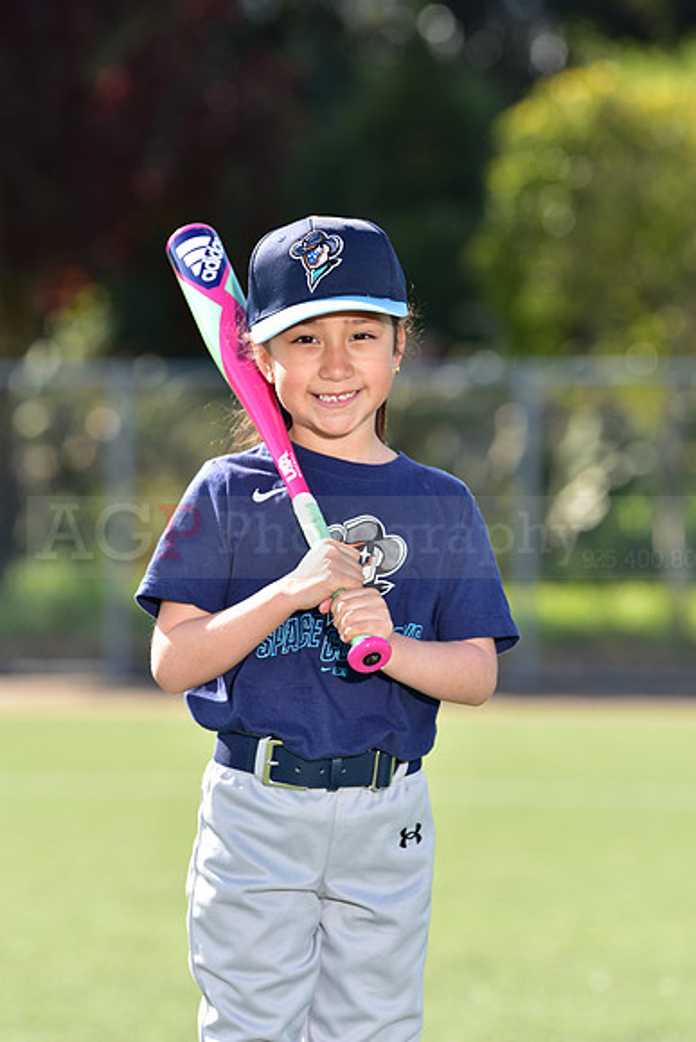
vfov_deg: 10.3
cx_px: 348
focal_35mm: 200
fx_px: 5796
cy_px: 521
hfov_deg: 6.9
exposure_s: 1/200
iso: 80
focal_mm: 200
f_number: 5
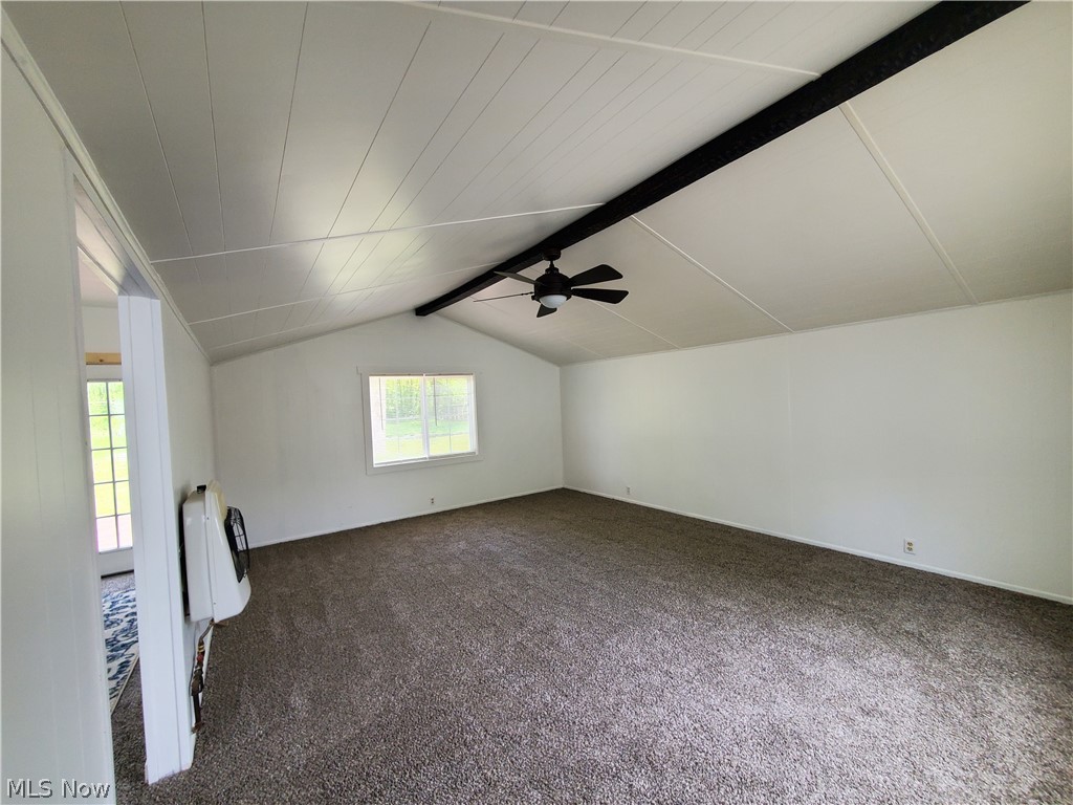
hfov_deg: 106.2
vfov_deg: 89.9
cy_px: 402
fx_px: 403
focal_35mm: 13
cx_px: 536
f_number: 2.2
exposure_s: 1/60
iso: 160
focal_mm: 1.8
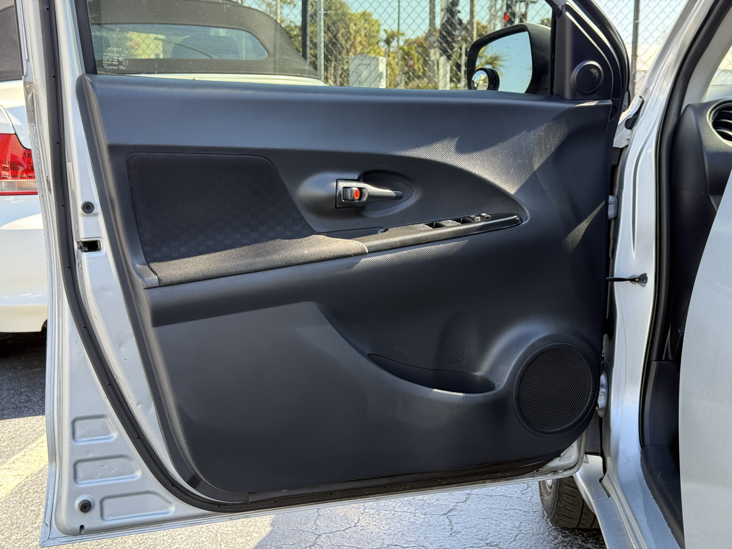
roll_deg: -0.5
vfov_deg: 30.3
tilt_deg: -9.1
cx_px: 366
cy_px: 274
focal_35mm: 48
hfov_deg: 39.7
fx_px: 1015
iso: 80
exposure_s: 1/244
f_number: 1.78
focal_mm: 6.76
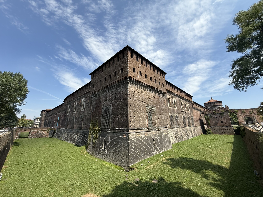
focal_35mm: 14
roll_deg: +1.0
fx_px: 106
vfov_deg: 85.7
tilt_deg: +14.5
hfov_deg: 102.1
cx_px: 132
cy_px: 98
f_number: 2.2
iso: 50
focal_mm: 2.22
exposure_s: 1/1339
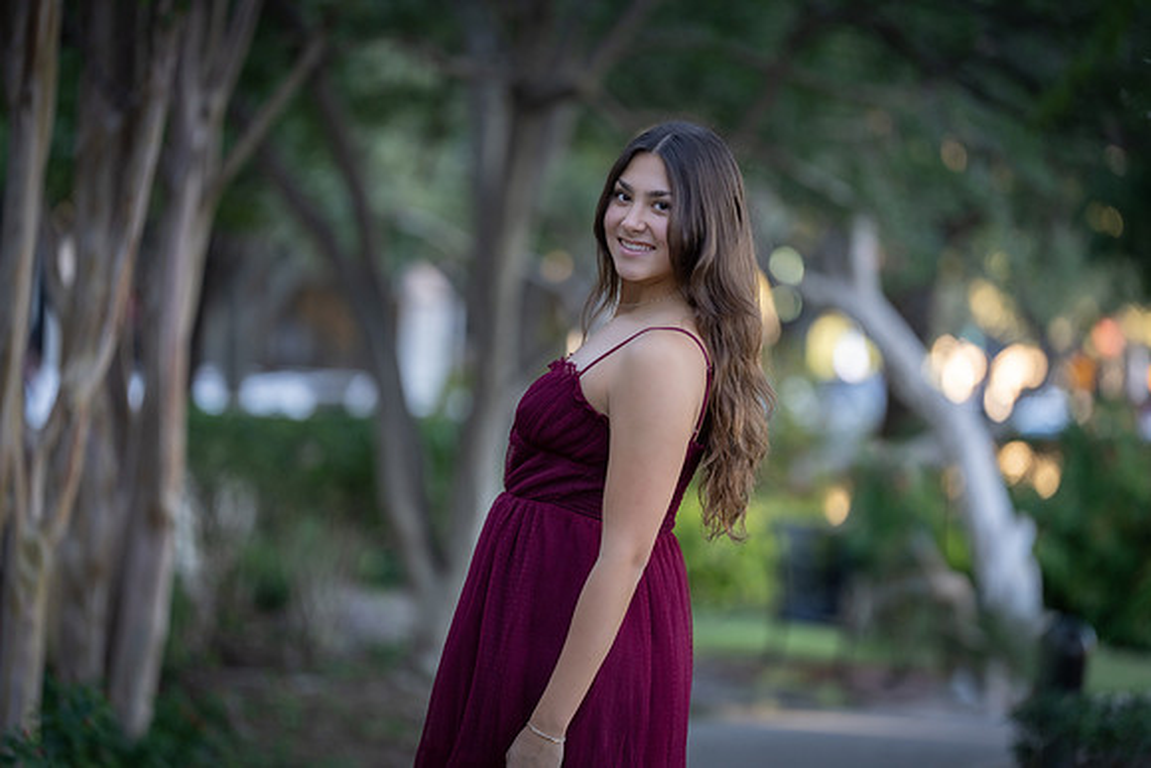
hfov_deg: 11.9
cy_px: 384
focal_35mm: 173
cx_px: 576
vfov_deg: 7.9
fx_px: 5532
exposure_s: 1/320
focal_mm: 173
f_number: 2.8
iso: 500
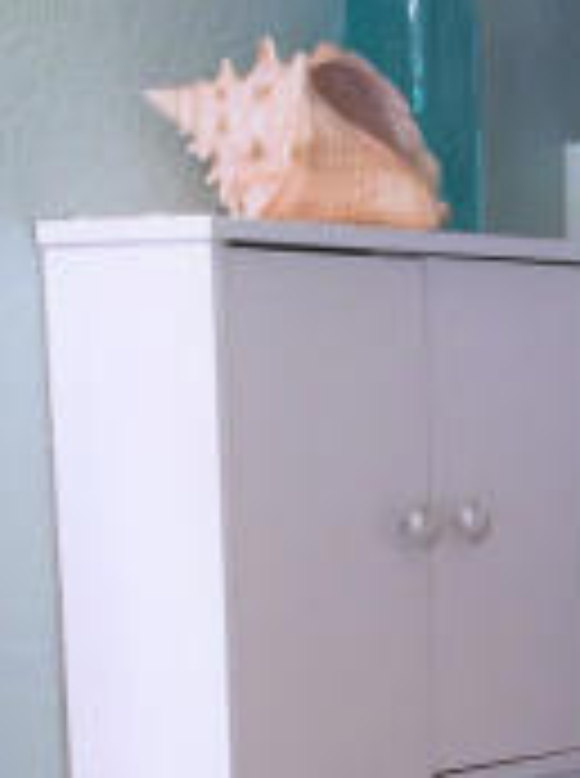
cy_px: 1246
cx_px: 535
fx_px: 2893
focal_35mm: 129
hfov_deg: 11.4
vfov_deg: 14.1
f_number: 2.2
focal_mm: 4.15
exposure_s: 1/30
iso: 160
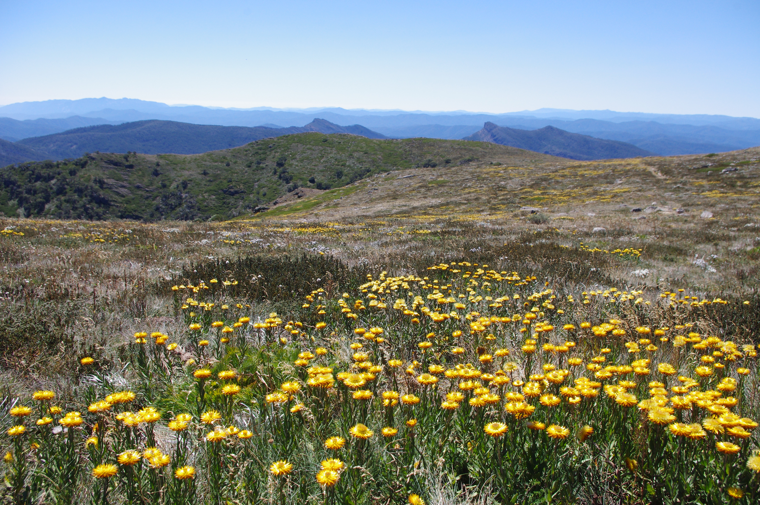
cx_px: 380
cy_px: 252
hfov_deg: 60.3
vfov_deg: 42.2
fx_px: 654
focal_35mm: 31
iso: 400
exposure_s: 1/500
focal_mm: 21.25
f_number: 9
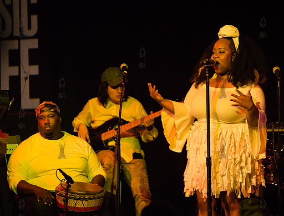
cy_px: 110
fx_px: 1680
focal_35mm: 204
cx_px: 176
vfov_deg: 7.3
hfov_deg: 9.7
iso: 4000
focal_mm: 155
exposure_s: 1/320
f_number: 2.8
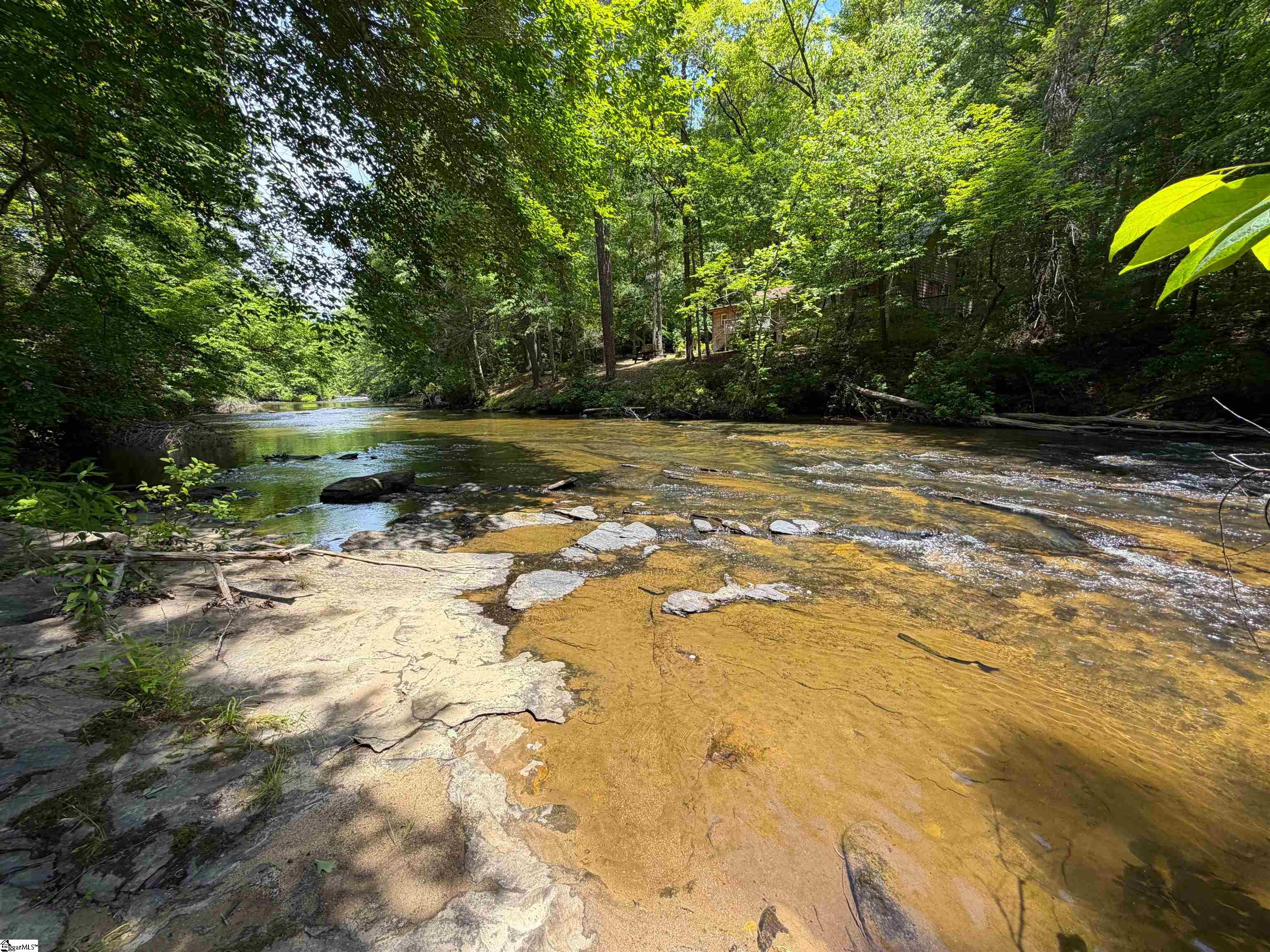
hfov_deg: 102.1
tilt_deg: -9.1
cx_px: 635
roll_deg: +1.5
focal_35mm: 14
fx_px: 514
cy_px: 476
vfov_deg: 85.7
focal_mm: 2.22
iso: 64
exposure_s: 1/502
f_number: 2.2
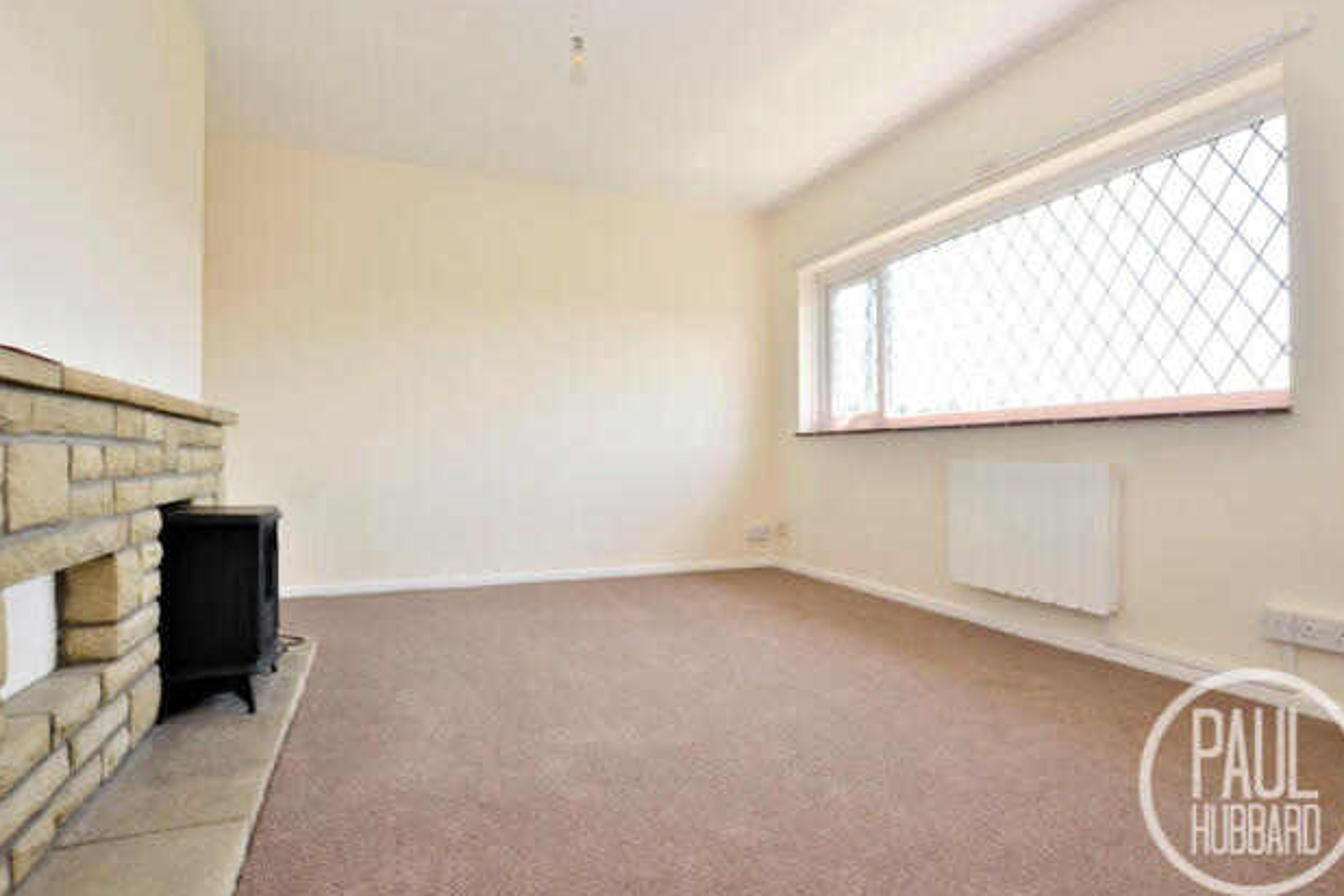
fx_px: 682
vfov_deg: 66.6
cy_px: 448
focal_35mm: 18
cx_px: 674
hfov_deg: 89.2
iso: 180
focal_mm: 11.5
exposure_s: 1/125
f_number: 5.6
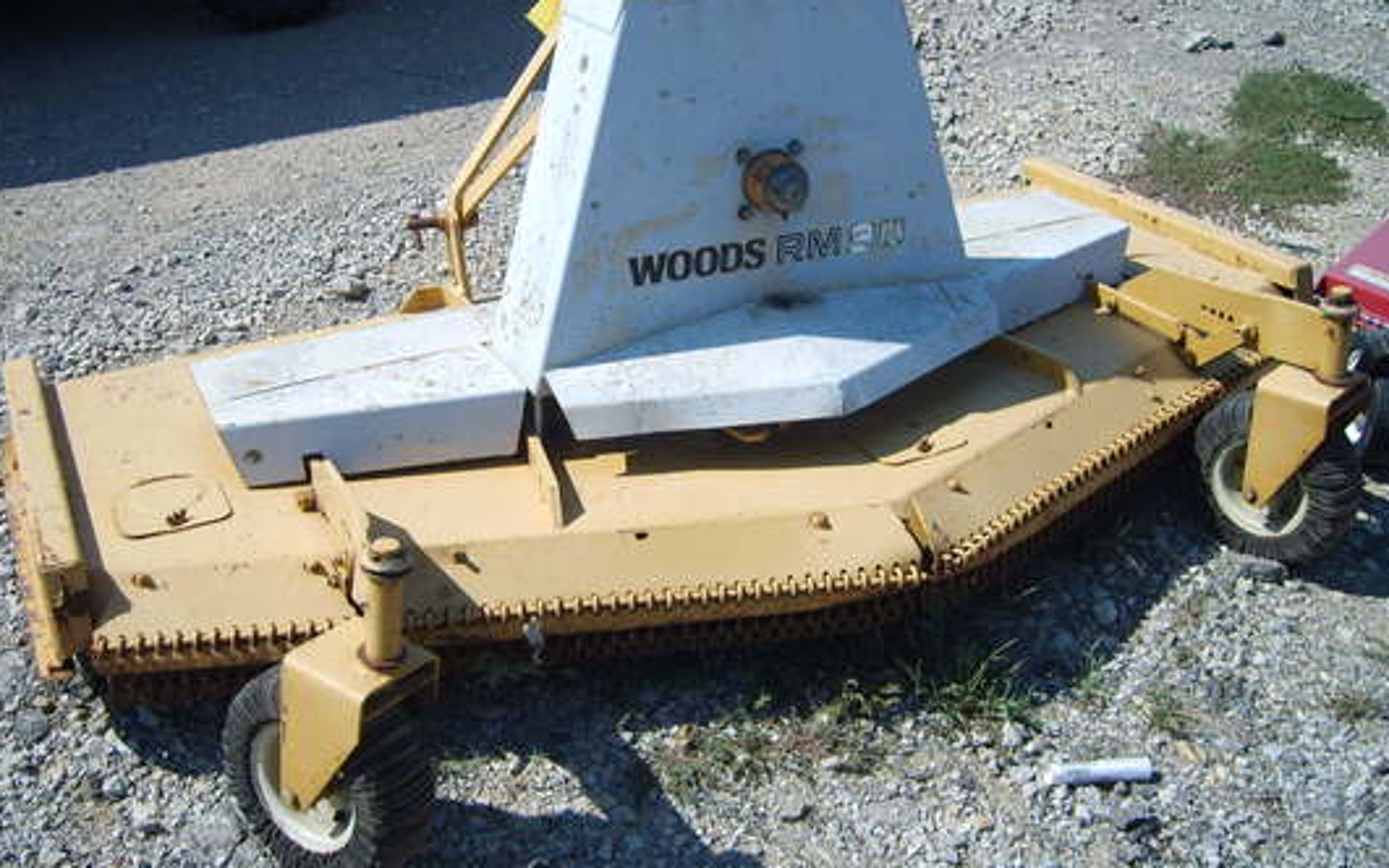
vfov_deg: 33.6
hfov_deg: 51.5
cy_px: 397
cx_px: 696
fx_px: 1439
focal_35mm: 38
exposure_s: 1/180
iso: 50
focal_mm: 5.8
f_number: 7.1
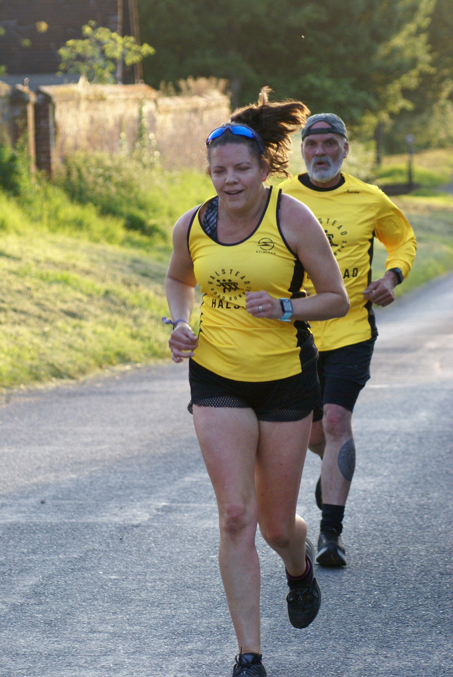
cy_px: 338
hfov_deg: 6.8
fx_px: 3815
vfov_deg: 10.2
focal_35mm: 202
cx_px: 226
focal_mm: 135
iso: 800
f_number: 5.6
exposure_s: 1/320
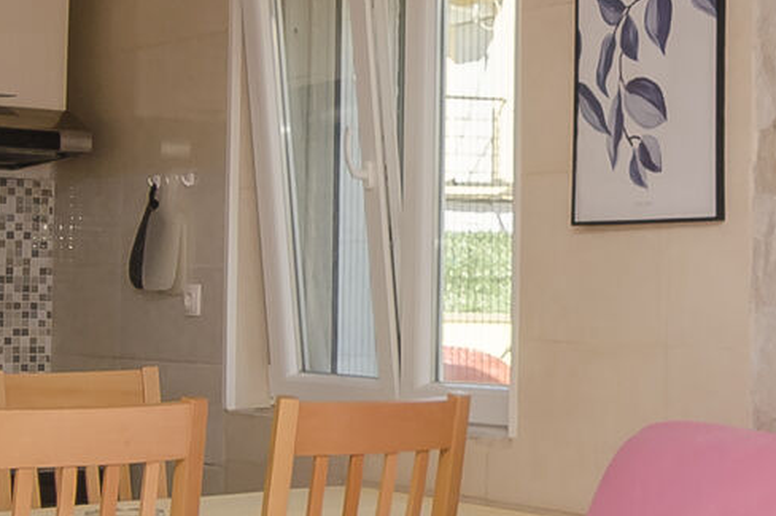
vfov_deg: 15.8
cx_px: 655
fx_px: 1851
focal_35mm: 86
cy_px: 249
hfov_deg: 23.2
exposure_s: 1/125
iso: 100
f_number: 6.3
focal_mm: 10
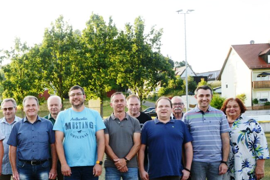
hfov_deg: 34.2
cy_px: 140
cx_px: 24
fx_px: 412
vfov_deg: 24.3
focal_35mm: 55
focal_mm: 30
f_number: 10
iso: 1000
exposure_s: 1/250
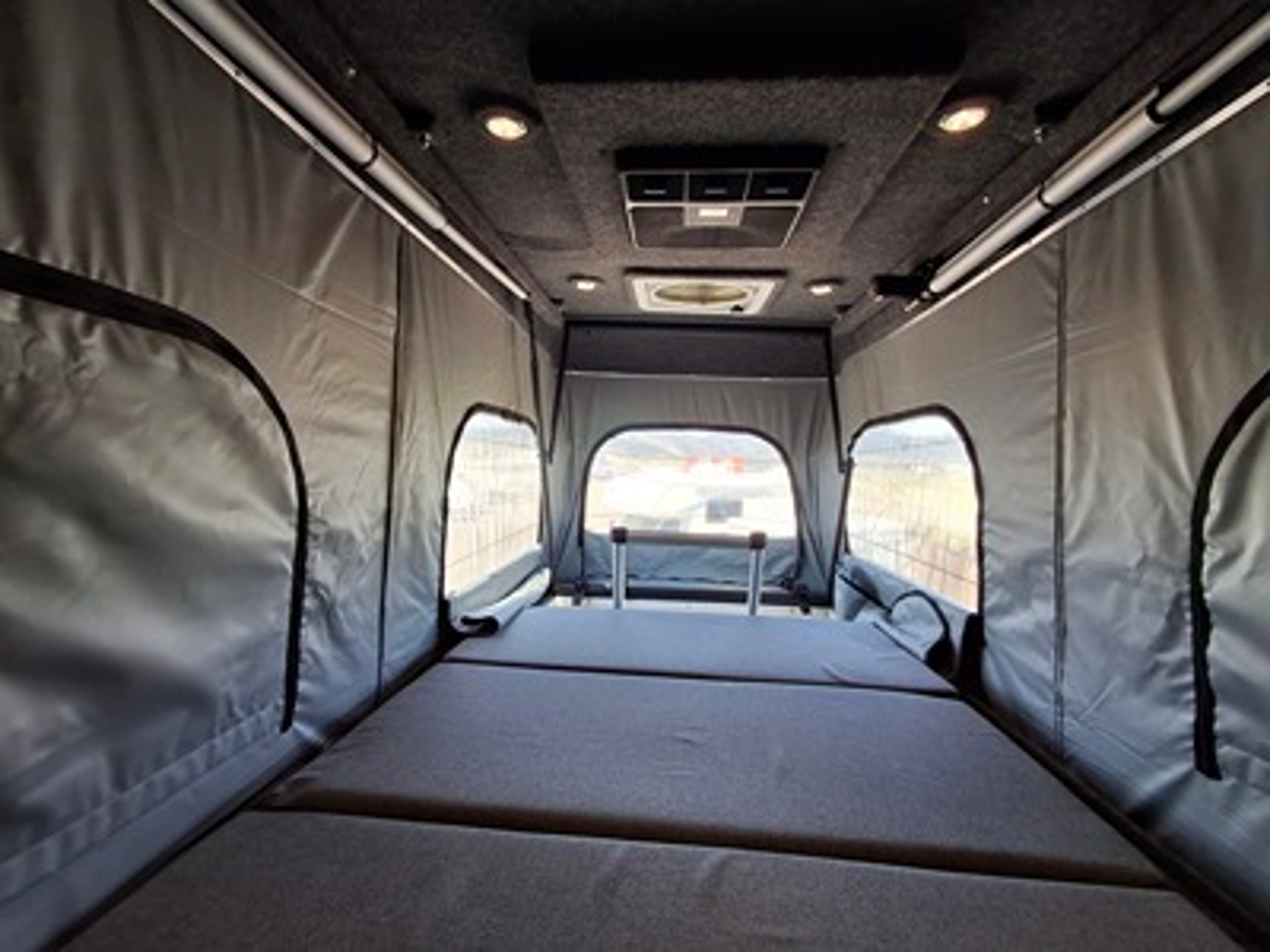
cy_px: 476
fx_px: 587
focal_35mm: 16
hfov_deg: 94.5
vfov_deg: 78.1
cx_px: 635
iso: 40
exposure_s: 1/120
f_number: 2.2
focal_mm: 1.64
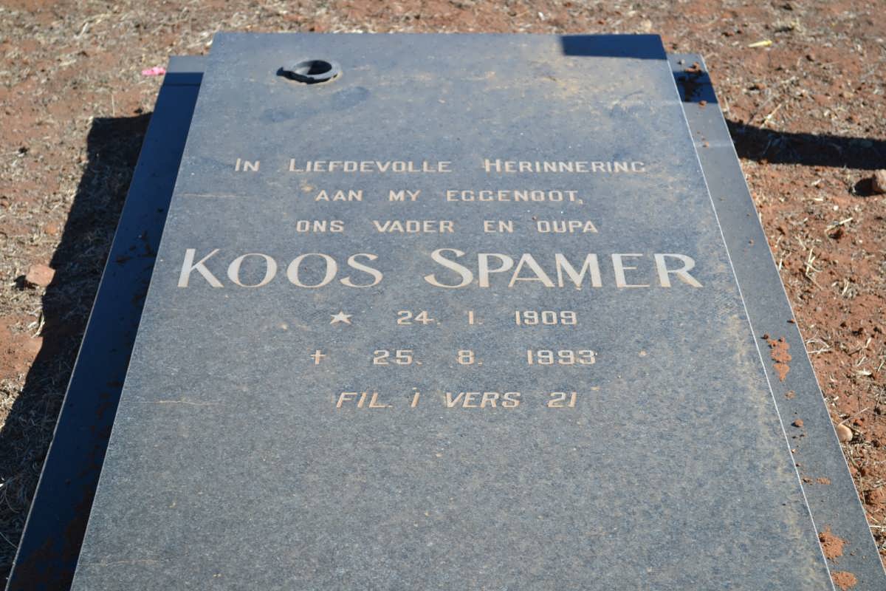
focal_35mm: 72
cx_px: 443
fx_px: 1772
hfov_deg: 28.1
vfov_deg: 18.9
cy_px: 296
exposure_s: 1/125
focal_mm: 48
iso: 160
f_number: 5.6
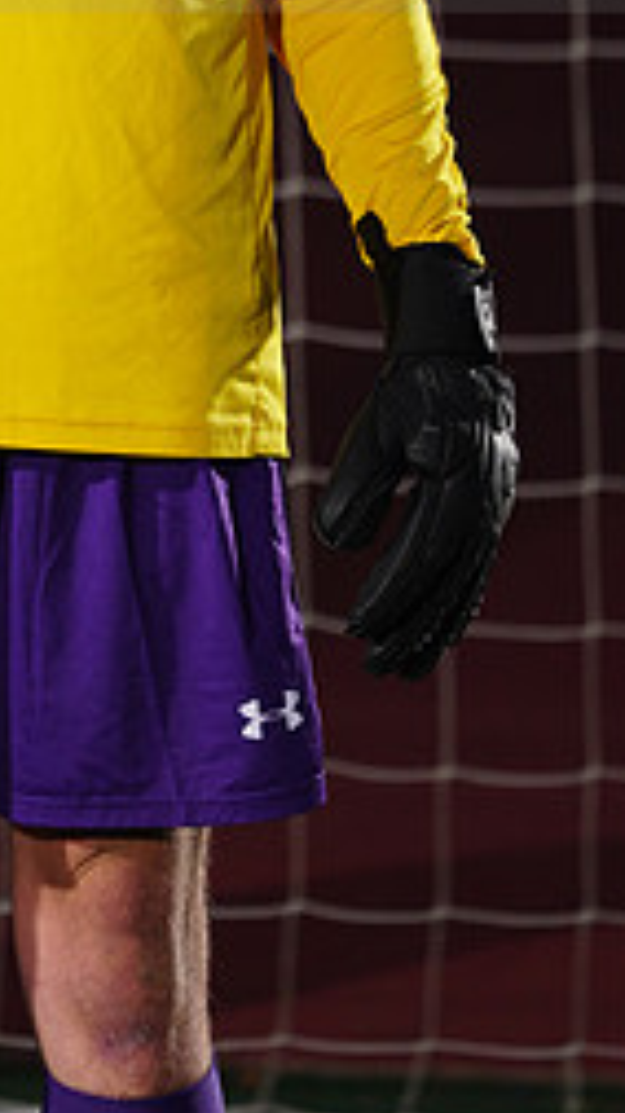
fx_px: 27947
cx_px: -42
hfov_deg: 1.3
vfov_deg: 2.3
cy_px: -128
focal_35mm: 947
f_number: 7.1
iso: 200
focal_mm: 394
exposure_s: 1/200
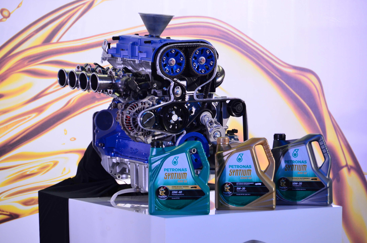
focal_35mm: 225
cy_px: 122
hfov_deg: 9.2
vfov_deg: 6.1
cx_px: 184
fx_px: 2289
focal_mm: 150
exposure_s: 1/30
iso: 2000
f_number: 5.6
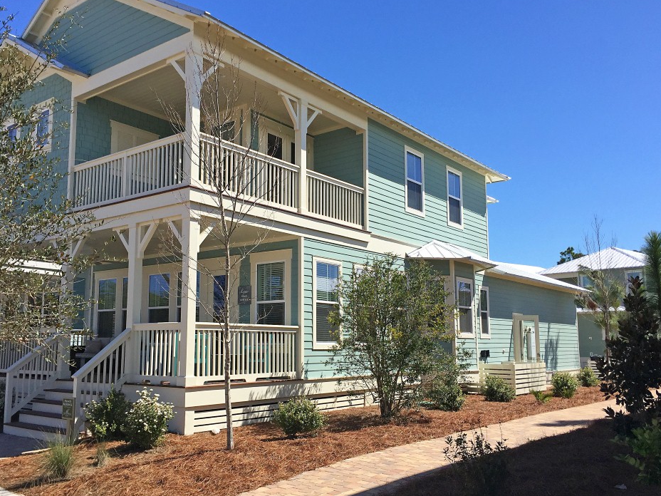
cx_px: 307
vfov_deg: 44.1
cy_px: 264
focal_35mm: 32
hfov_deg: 56.8
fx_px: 611
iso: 32
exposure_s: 1/2198
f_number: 2.2
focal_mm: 4.15
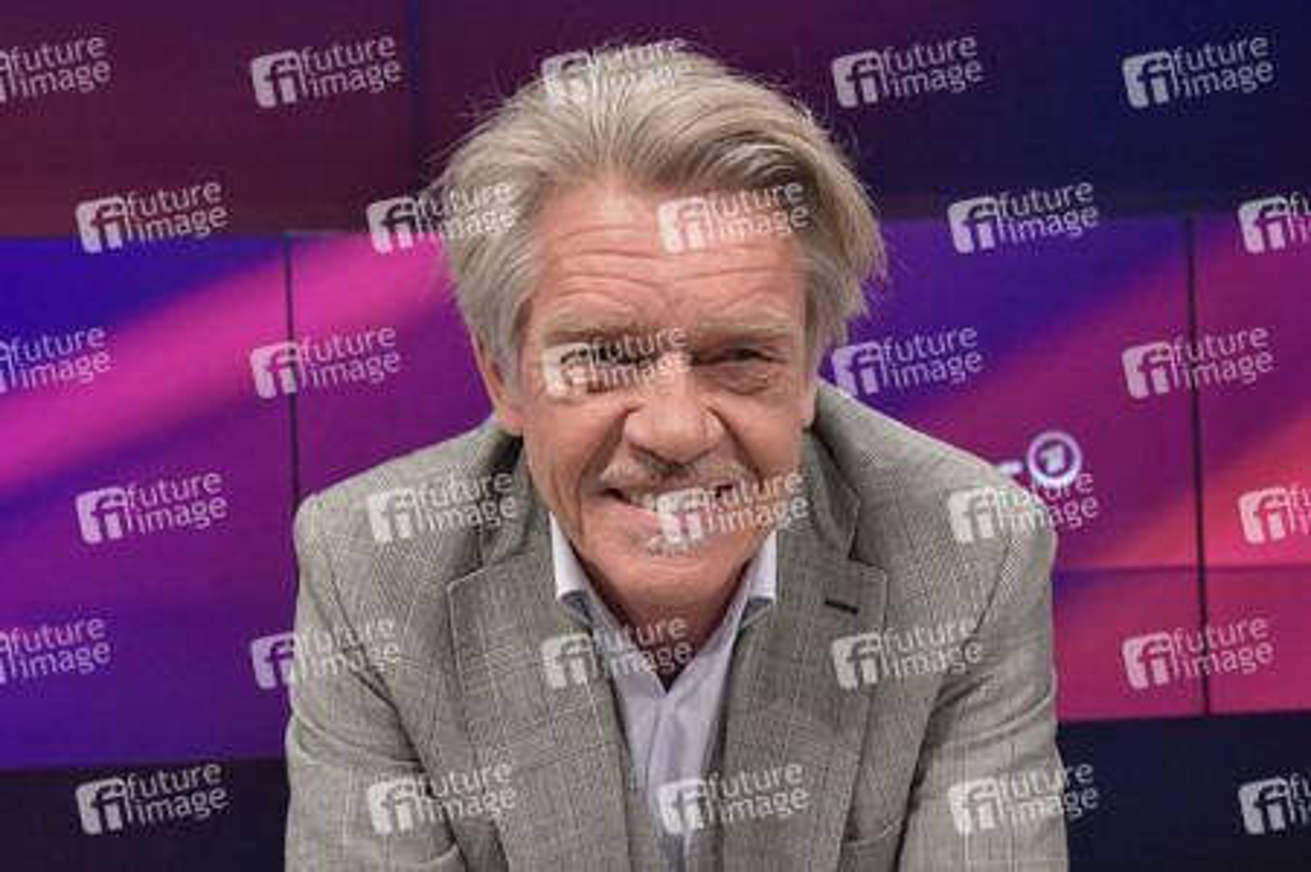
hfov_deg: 50.7
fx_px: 1383
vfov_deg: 35.0
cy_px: 436
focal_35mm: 38
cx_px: 656
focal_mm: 38
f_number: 6.3
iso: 2500
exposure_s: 1/200
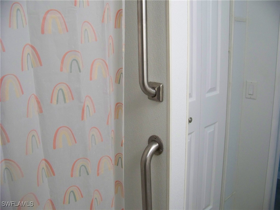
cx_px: 140
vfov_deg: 39.7
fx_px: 291
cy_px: 105
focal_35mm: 36
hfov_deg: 51.4
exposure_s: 1/30
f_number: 2.8
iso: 200
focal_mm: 5.85
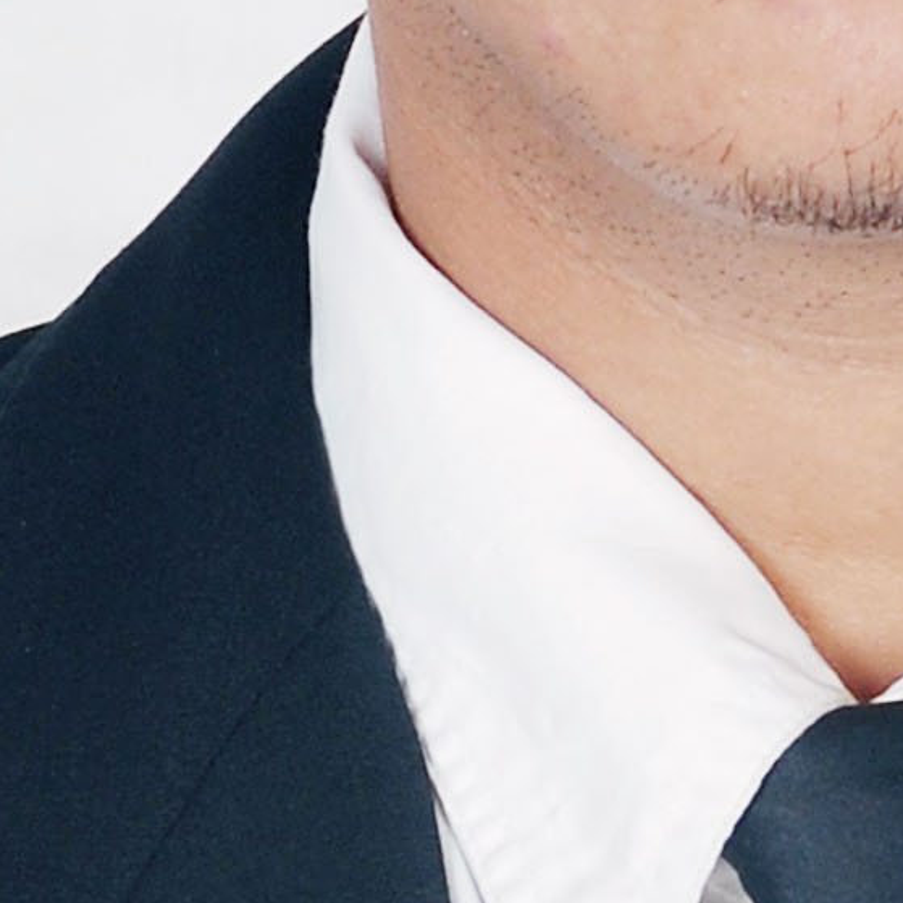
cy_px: 414
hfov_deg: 3.0
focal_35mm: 584
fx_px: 17236
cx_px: 918
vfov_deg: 3.0
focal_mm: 66
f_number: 9
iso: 200
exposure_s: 1/100
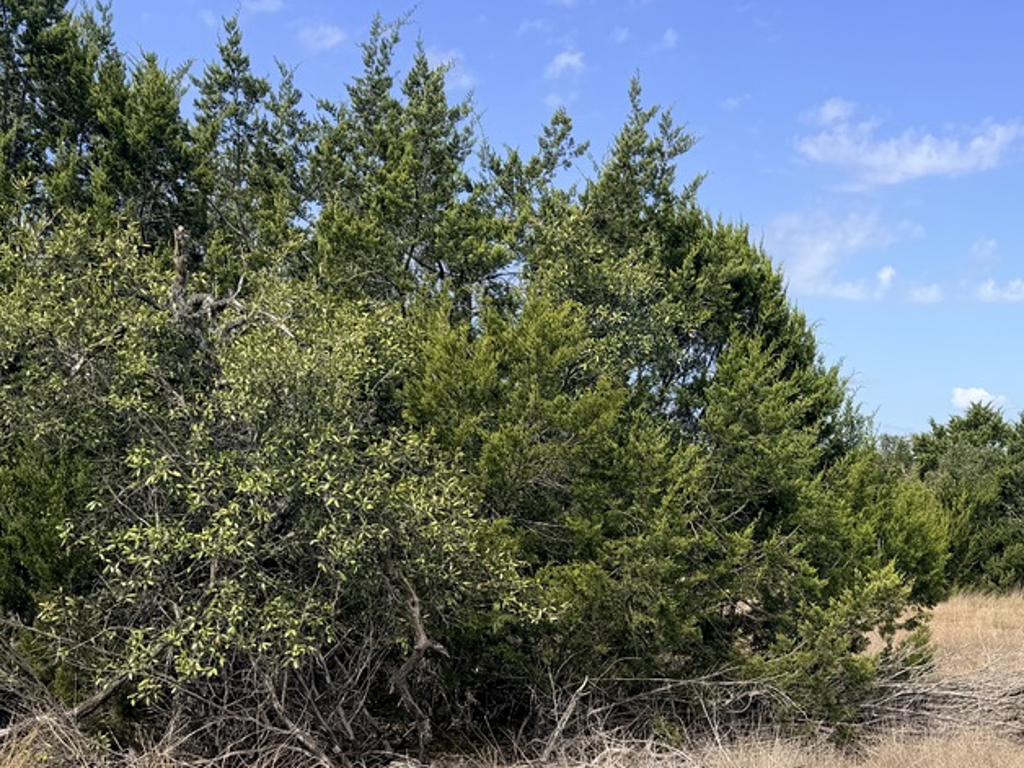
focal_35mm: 55
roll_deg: -0.5
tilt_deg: -10.1
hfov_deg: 33.8
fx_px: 1627
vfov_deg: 25.3
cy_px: 763
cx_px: 830
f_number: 1.78
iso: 80
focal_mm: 6.76
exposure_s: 1/4975
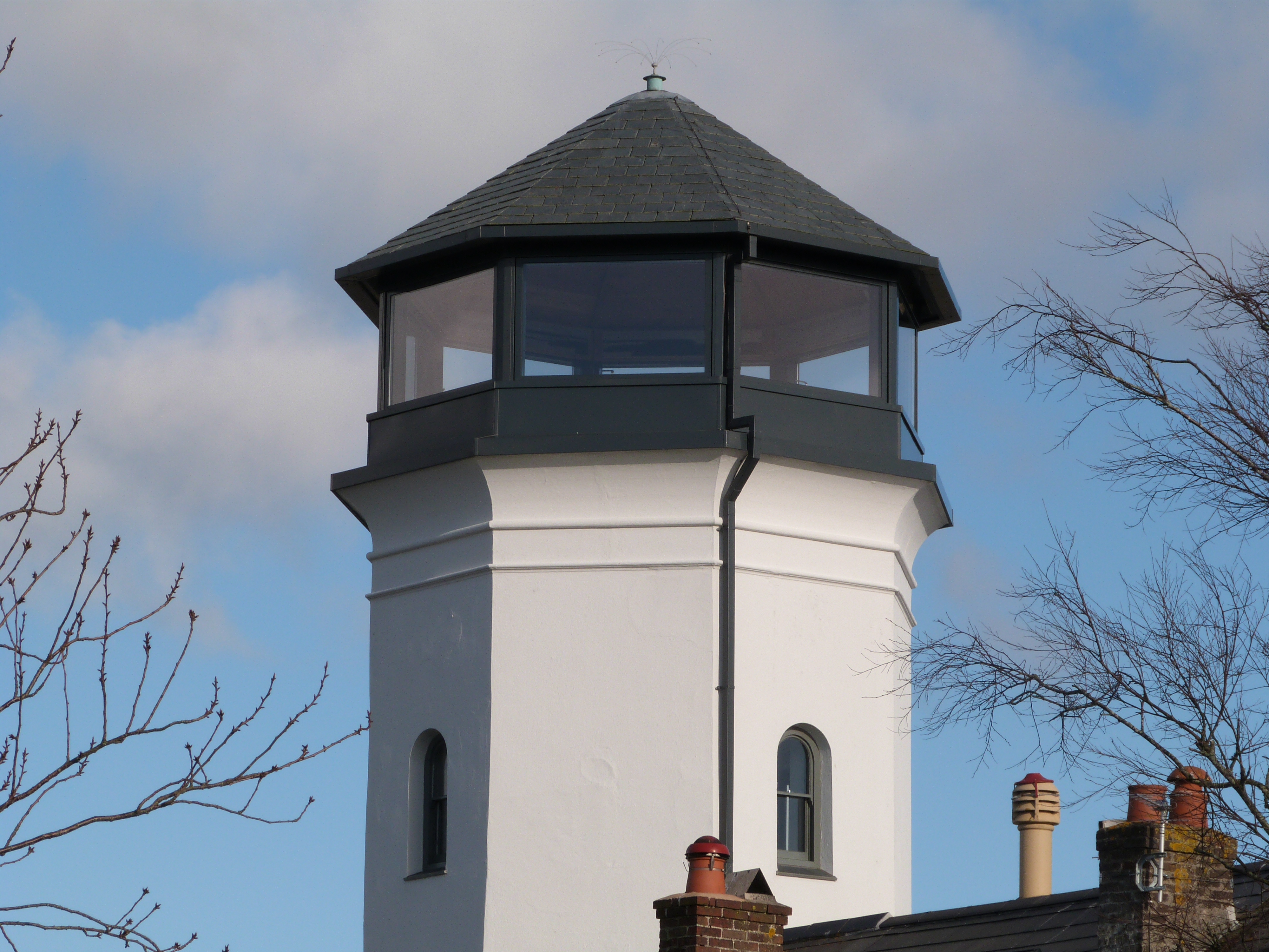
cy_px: 476
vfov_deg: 8.5
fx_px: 6379
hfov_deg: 11.4
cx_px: 634
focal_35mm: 174
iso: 100
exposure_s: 1/400
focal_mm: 31.3
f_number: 6.3
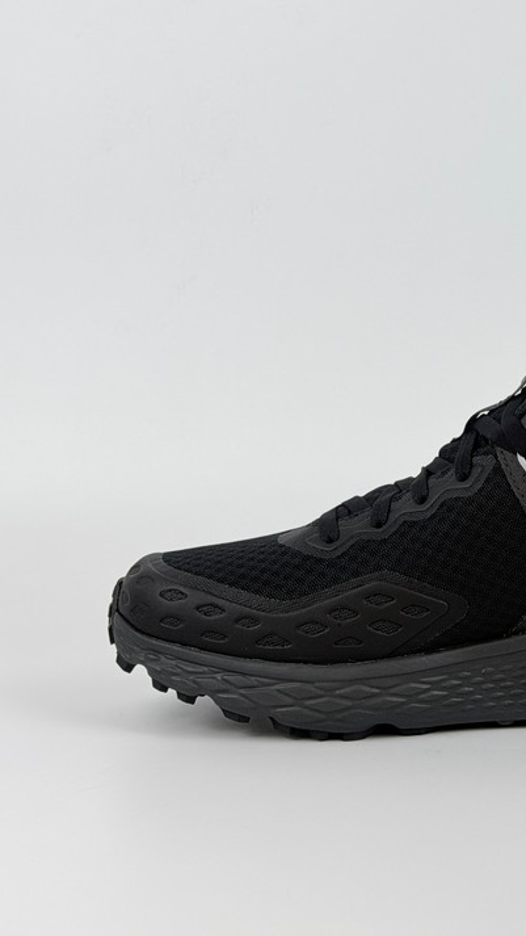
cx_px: 505
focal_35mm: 88
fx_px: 2182
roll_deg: +0.3
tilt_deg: -4.4
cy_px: 362
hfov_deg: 13.6
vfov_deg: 24.1
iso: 50
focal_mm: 6.76
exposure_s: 1/140
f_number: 1.78
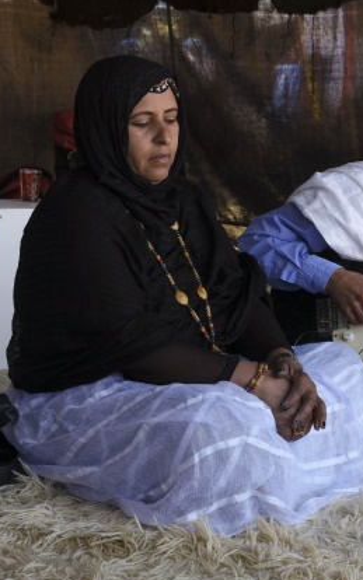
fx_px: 1265
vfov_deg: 25.8
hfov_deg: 15.7
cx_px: 443
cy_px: 228
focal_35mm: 80
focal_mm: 53.6
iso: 2000
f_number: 14
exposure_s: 1/125
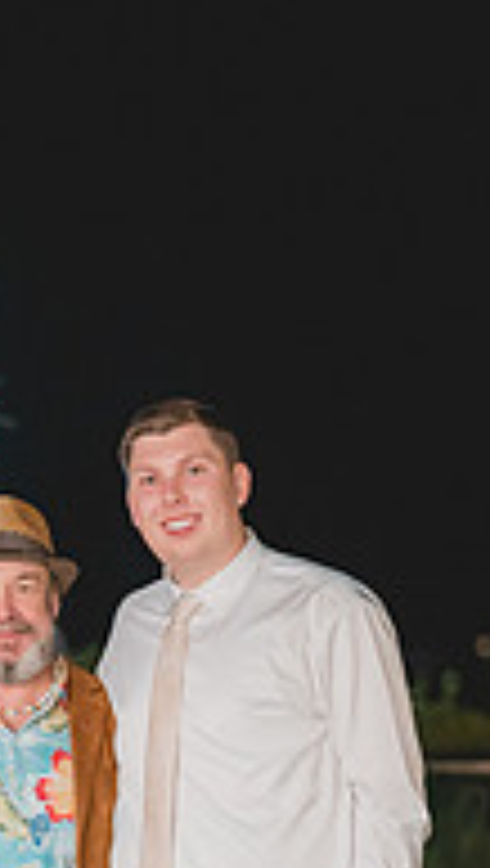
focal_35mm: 122
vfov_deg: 17.2
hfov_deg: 9.9
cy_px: 828
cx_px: 0
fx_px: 2809
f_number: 1.2
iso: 4000
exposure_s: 1/200
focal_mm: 50
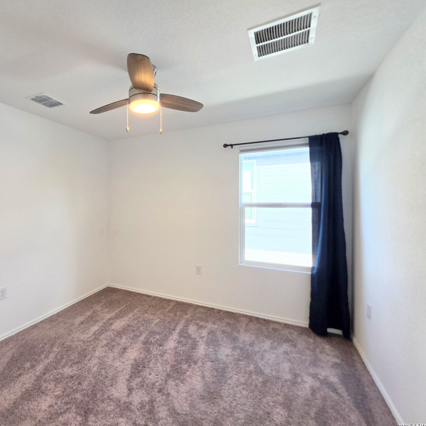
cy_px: 207
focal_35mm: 16
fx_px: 223
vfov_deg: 87.4
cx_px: 145
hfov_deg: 84.6
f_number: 1.9
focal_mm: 2.2
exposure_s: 1/120
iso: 50
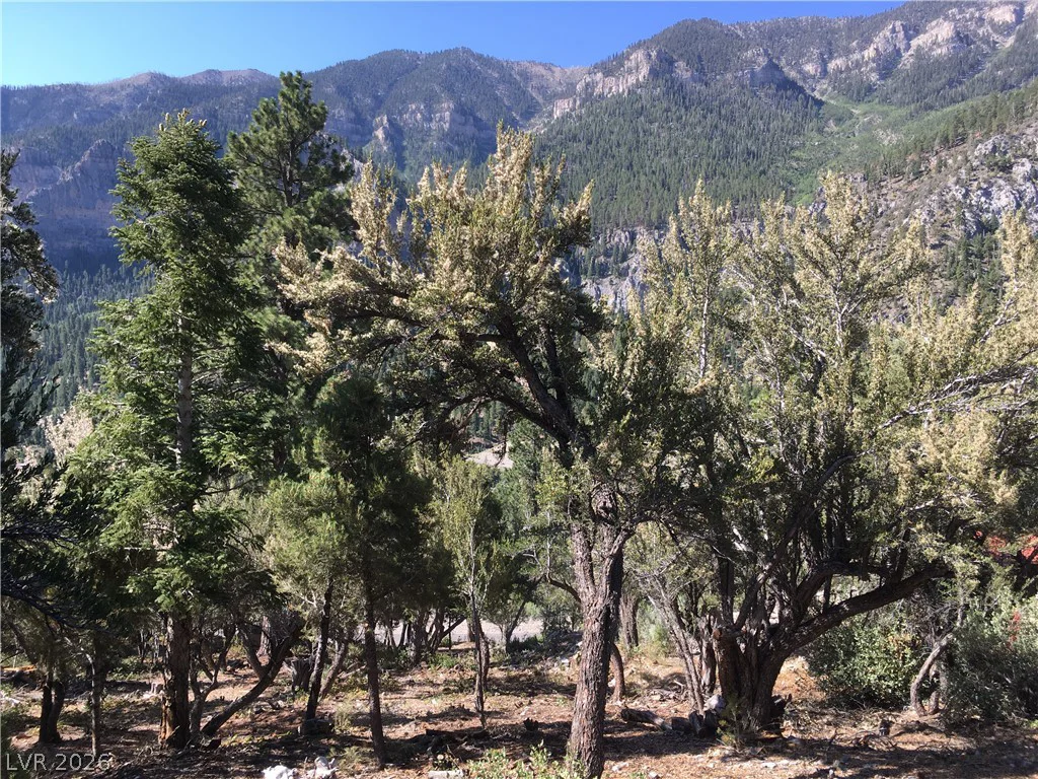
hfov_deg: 61.7
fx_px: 870
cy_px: 390
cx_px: 519
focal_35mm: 29
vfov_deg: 48.2
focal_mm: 4.15
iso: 25
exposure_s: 1/509
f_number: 2.2
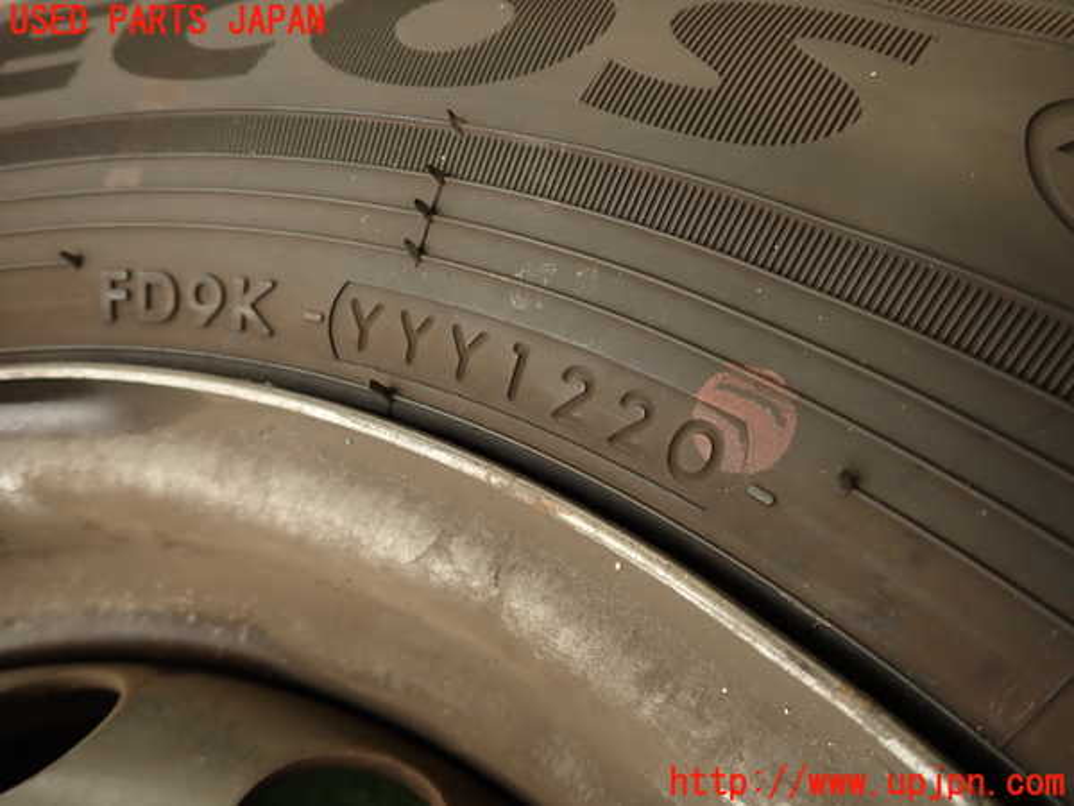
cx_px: 537
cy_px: 403
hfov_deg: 69.4
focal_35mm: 25
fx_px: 776
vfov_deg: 54.9
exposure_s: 1/60
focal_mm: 4.5
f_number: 2
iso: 100
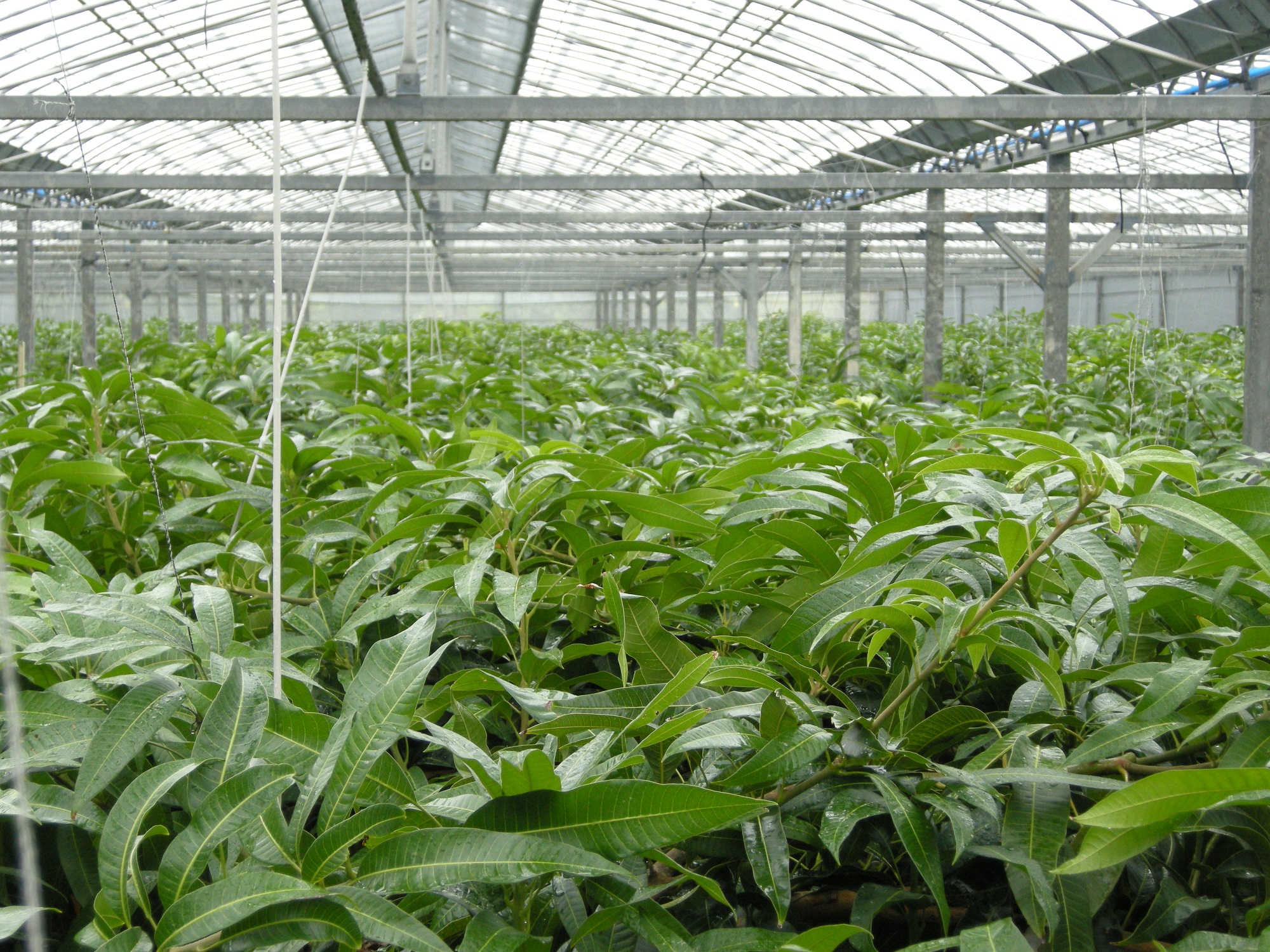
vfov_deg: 19.9
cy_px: 476
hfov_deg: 26.3
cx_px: 635
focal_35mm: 74
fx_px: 2715
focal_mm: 15.7
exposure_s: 1/71.1
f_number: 3.9
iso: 197
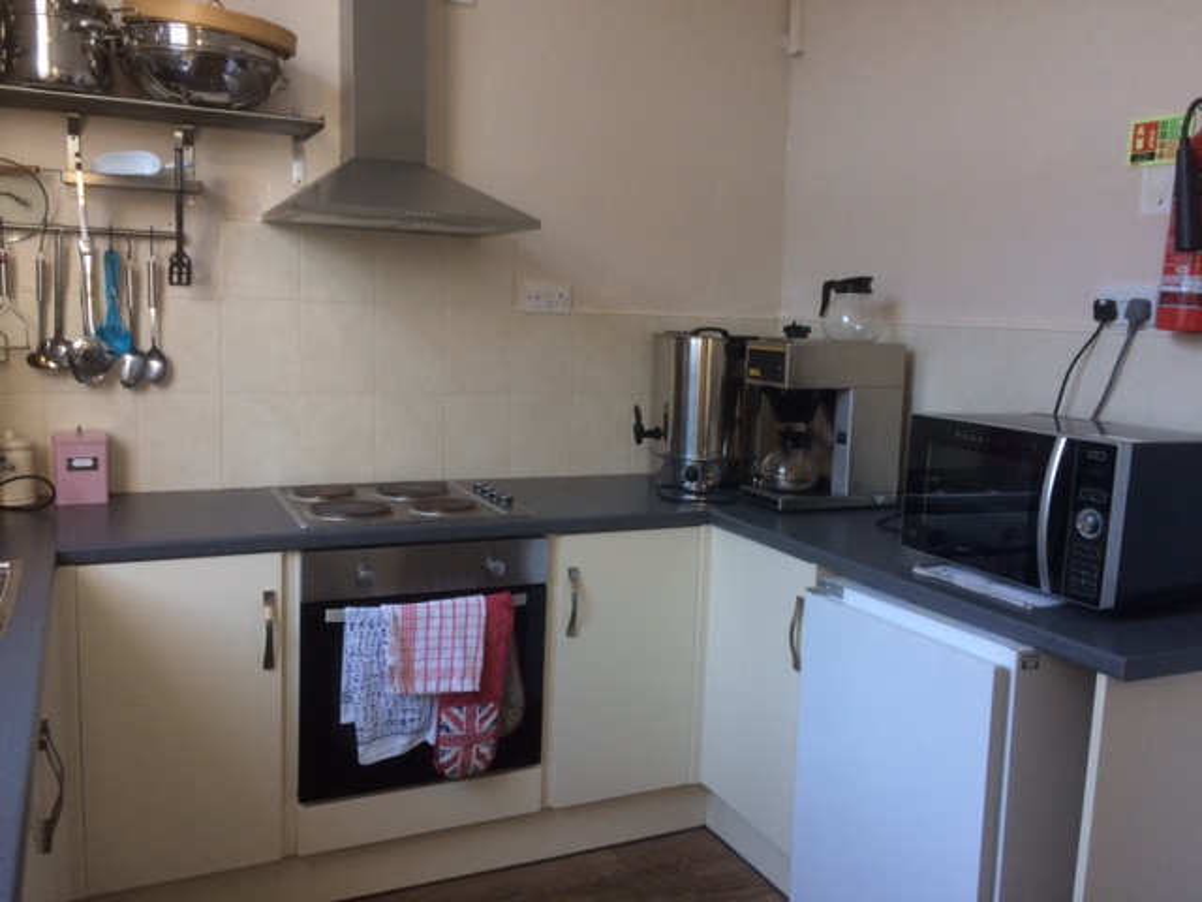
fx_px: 1007
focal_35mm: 29
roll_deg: -2.4
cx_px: 601
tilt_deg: -8.9
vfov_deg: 48.2
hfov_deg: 61.7
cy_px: 451
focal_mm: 4.15
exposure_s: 1/33
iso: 64
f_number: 2.2
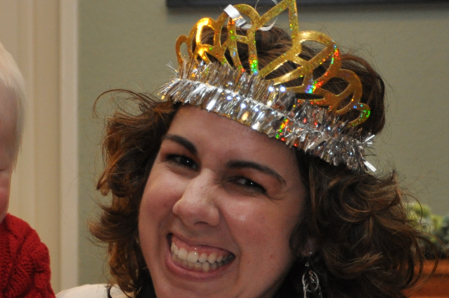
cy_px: 270
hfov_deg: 11.9
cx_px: 137
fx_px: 2142
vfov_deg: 7.9
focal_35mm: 172
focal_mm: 42
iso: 800
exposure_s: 1/60
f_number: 4.8
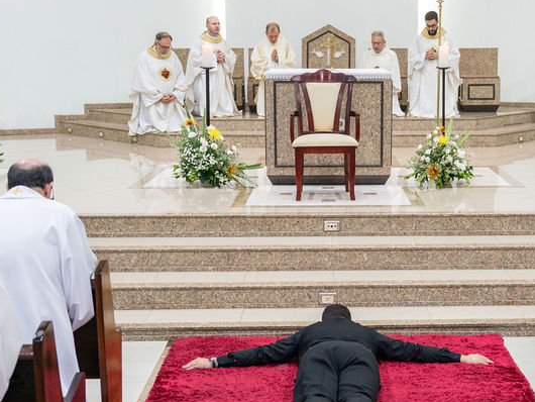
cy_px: 211
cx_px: 363
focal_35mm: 64
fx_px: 990
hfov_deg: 30.0
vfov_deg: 22.9
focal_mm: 33.7
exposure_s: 1/125
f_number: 2.8
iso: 1600
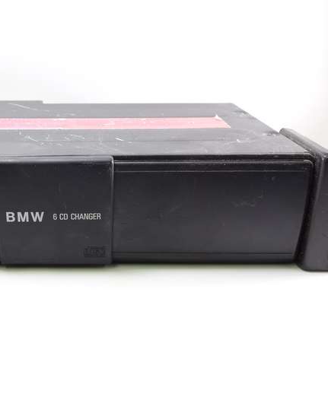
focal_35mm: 40
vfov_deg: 45.8
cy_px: 203
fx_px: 486
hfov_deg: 36.1
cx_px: 68
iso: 125
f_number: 4.5
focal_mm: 10.4
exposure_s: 1/10
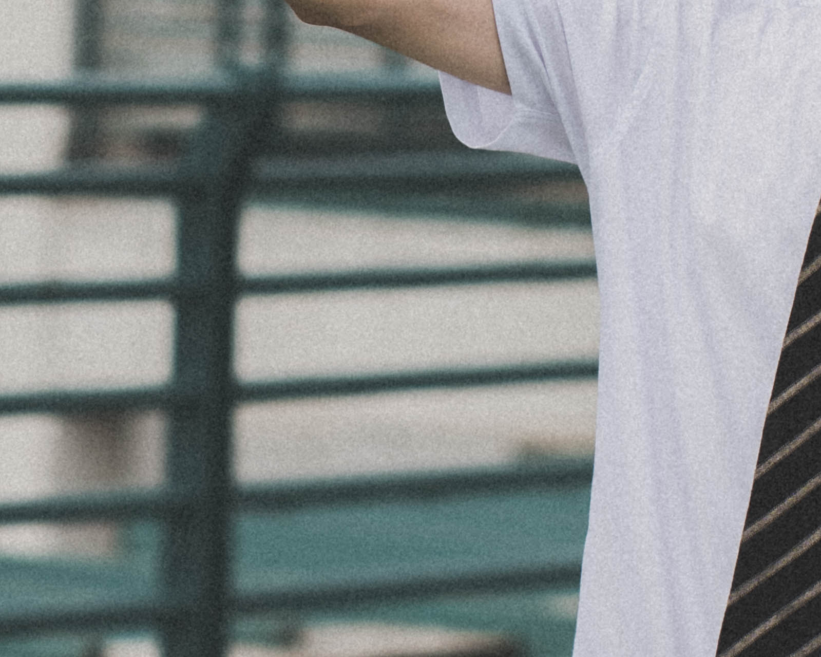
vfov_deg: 5.7
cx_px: 464
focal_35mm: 270
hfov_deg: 7.2
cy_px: -107
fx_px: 6551
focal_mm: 55
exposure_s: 1/3200
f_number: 2
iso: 100
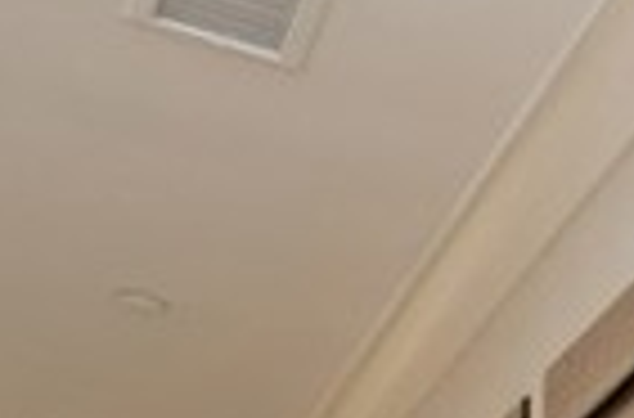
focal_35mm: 102
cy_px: 1112
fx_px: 1790
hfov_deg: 10.4
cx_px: 2073
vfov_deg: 10.7
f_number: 4
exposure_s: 1/60
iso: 320
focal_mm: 14
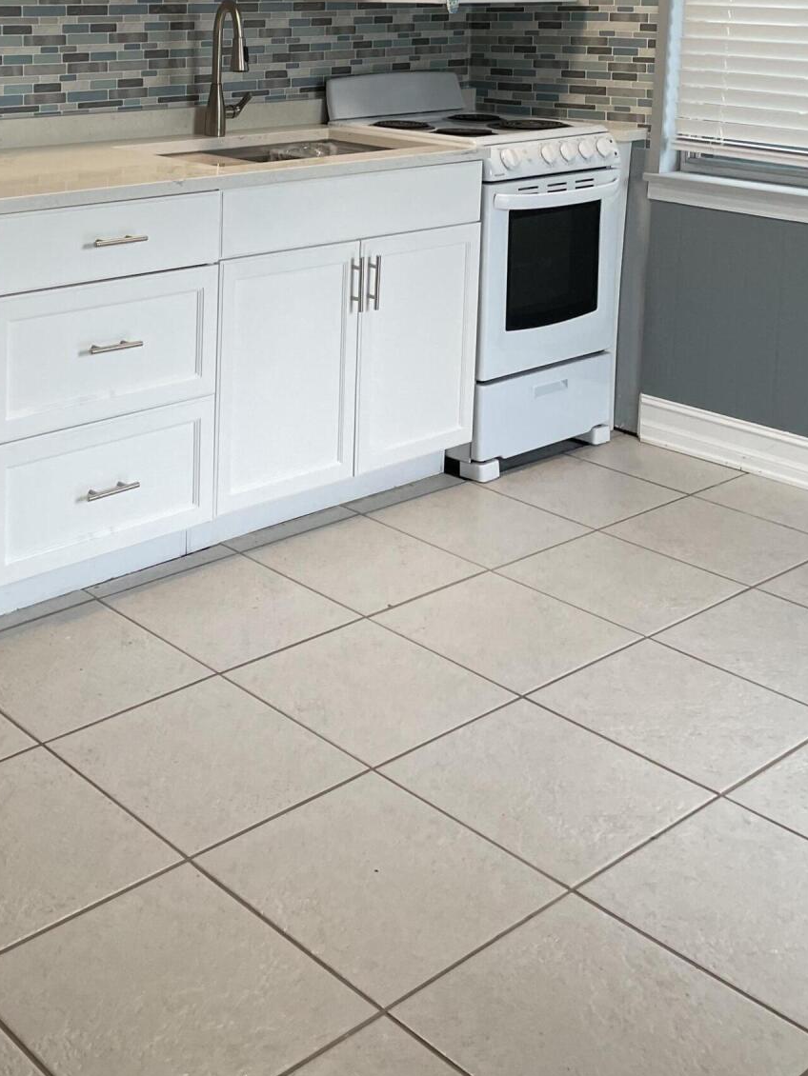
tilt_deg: -7.2
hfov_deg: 30.8
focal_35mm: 46
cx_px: 170
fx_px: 1431
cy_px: 128
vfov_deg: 38.6
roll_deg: -1.3
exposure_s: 1/120
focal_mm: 4.2
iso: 100
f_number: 1.6
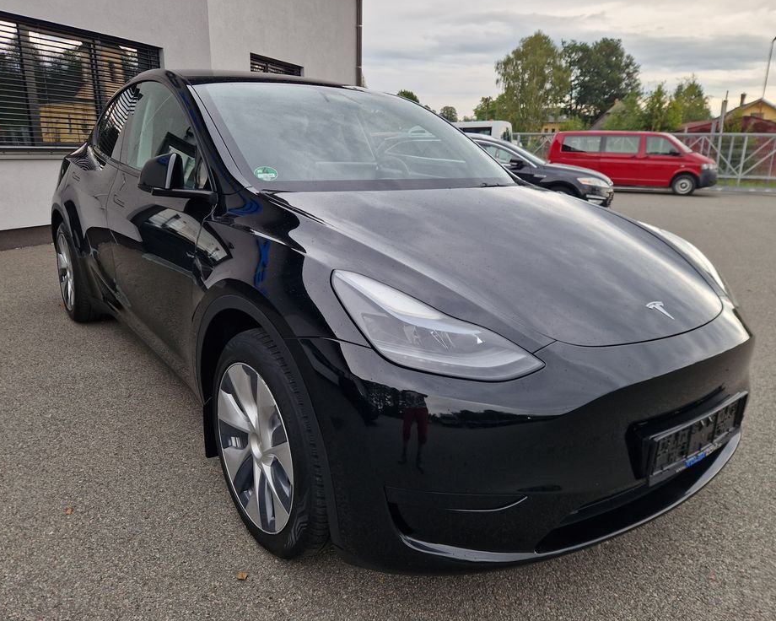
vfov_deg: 56.8
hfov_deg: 68.1
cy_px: 312
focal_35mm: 25
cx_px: 385
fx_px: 574
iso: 100
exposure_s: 1/180
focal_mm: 5.4
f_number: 1.8
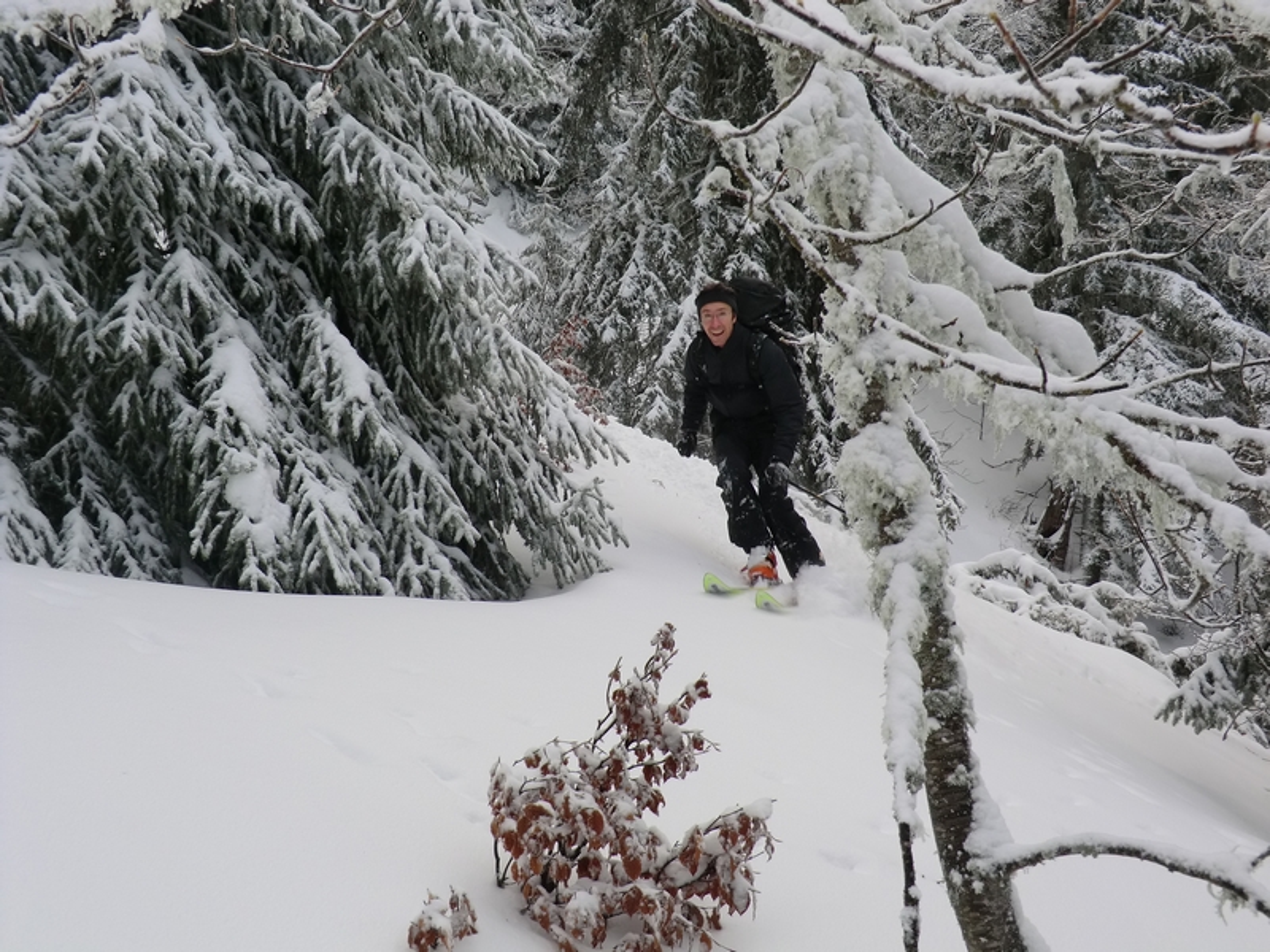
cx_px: 635
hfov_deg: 40.4
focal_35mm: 47
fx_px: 1724
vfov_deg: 30.9
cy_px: 476
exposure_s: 1/100
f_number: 4
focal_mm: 8.4
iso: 64
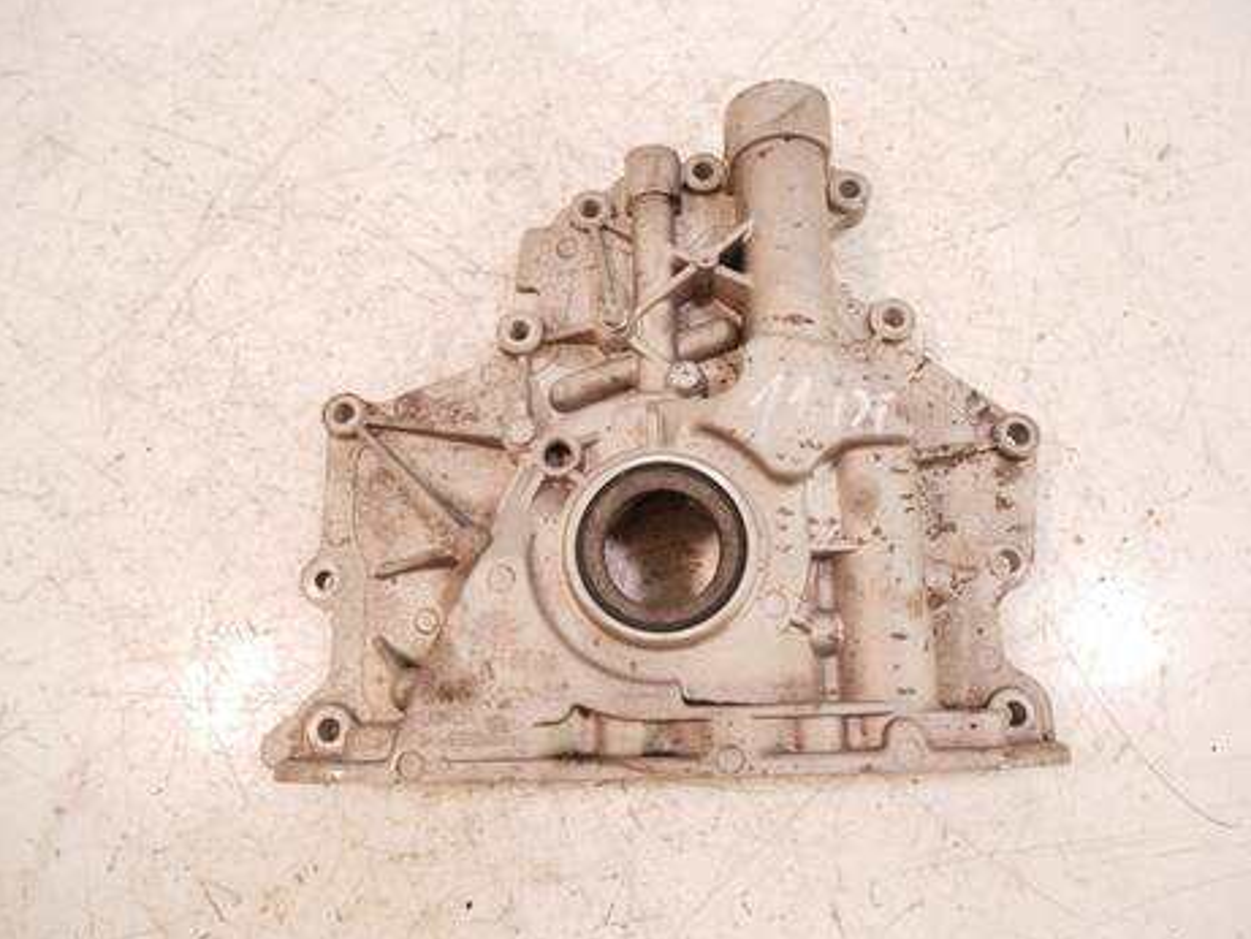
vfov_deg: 54.9
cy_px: 480
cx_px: 646
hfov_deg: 69.4
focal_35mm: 25
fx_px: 904
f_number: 3.5
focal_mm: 12
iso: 640
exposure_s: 1/60
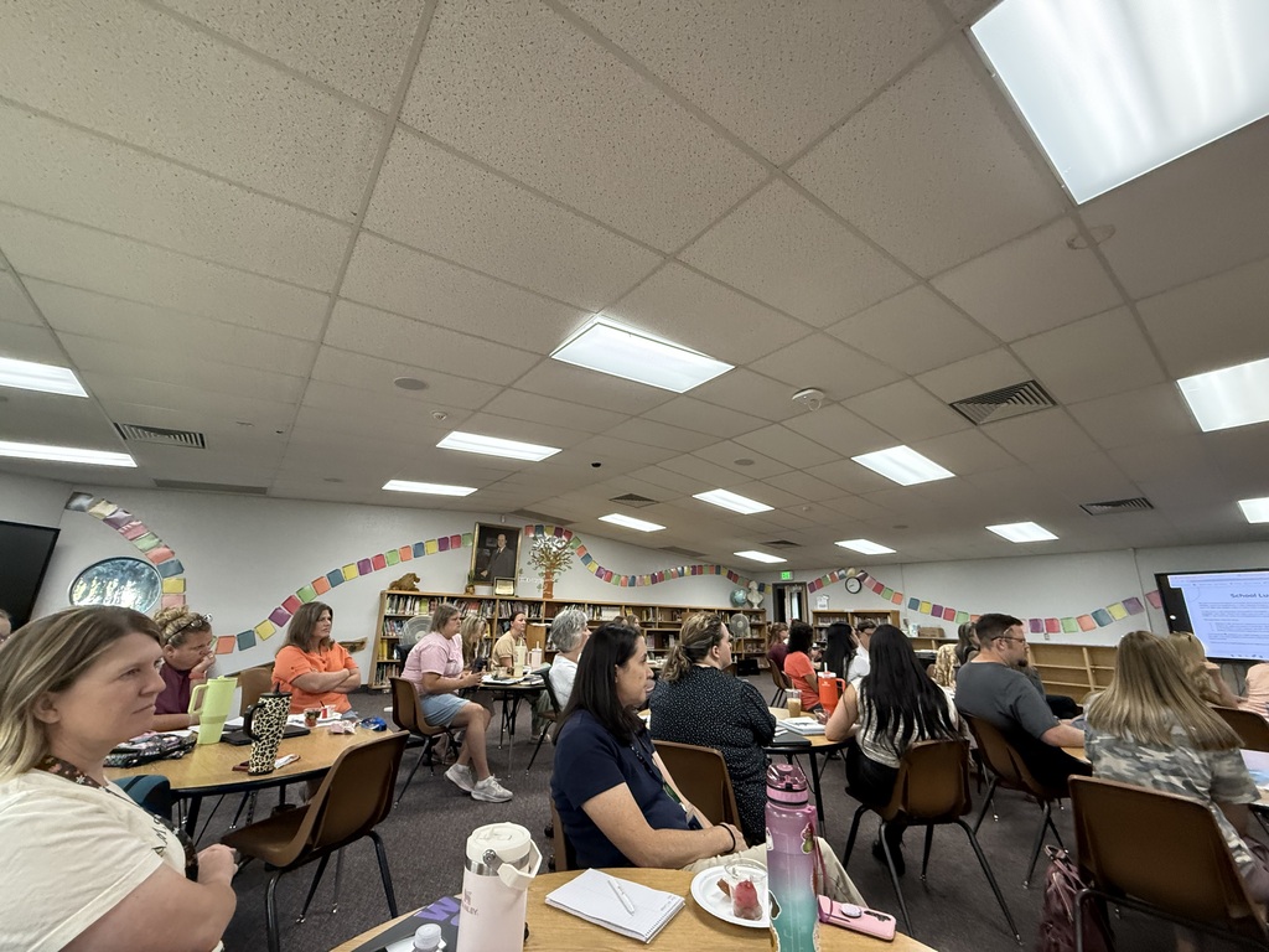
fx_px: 513
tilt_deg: +15.1
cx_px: 634
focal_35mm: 14
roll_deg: -4.8
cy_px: 476
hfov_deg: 102.1
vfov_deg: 85.7
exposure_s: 1/120
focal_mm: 2.22
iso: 400
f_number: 2.2
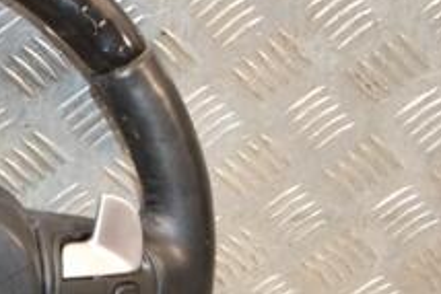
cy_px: 232
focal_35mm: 126
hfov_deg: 15.4
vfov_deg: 10.9
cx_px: -148
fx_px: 1544
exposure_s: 1/125
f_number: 5
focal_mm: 30
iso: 800
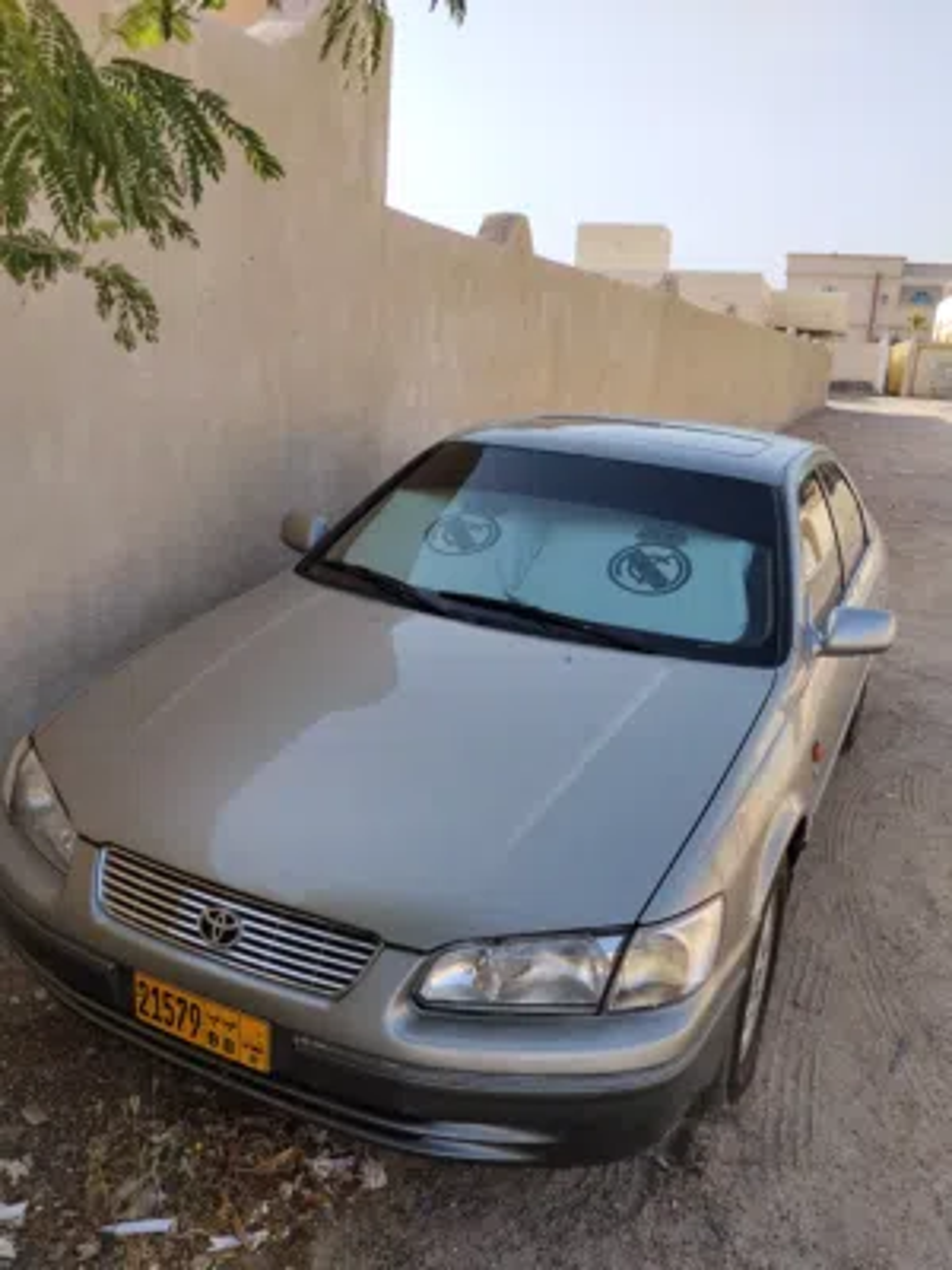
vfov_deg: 61.7
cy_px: 635
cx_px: 476
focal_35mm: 29
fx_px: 1063
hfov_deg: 48.2
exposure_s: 1/1042
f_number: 1.8
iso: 50
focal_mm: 4.22
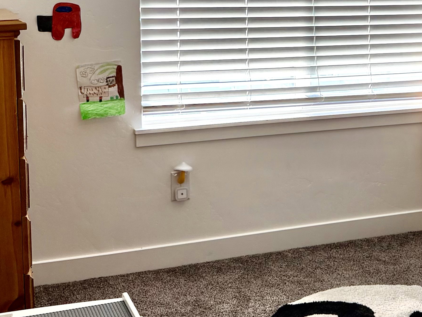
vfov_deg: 18.8
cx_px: 444
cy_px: 31
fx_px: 939
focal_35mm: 77
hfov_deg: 24.0
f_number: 1.78
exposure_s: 1/153
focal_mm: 6.76
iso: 80
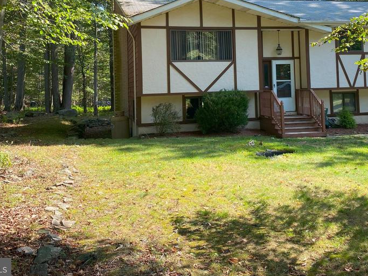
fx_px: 415
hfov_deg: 47.6
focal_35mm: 39
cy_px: 73
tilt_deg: +2.8
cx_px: 220
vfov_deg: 36.1
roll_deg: +1.5
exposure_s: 1/469
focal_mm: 4.25
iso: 32
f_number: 1.8
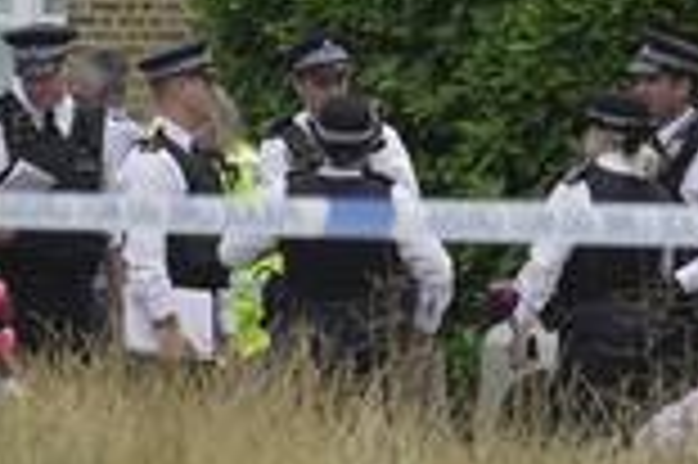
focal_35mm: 796
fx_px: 15417
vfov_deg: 1.7
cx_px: 468
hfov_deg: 2.6
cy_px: -196
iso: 320
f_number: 6.3
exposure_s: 1/640
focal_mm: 241
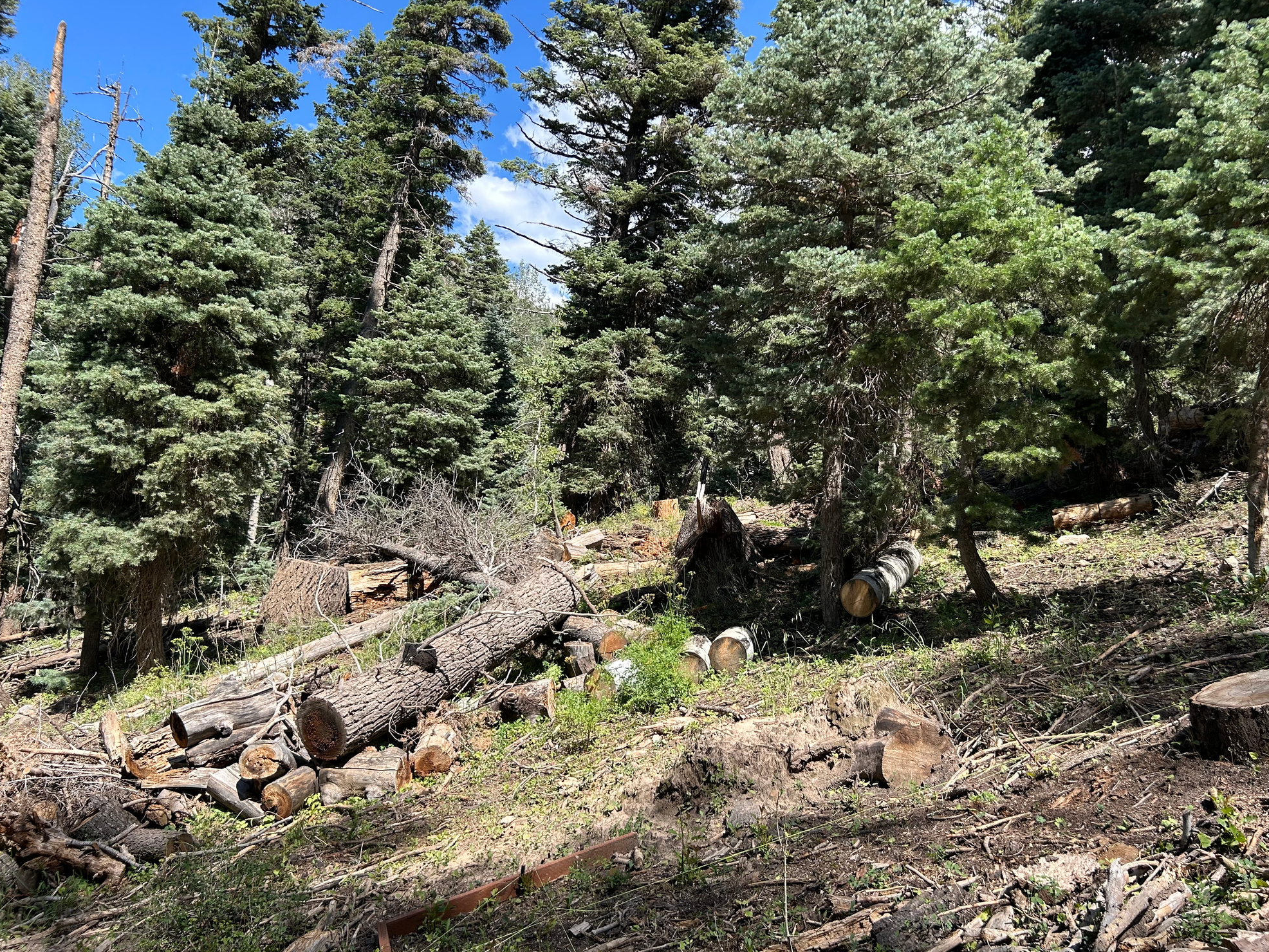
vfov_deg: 51.4
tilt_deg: +4.2
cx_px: 655
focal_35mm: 27
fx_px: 990
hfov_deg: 65.3
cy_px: 487
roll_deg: -6.0
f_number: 1.5
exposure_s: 1/1972
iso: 50
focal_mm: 5.7
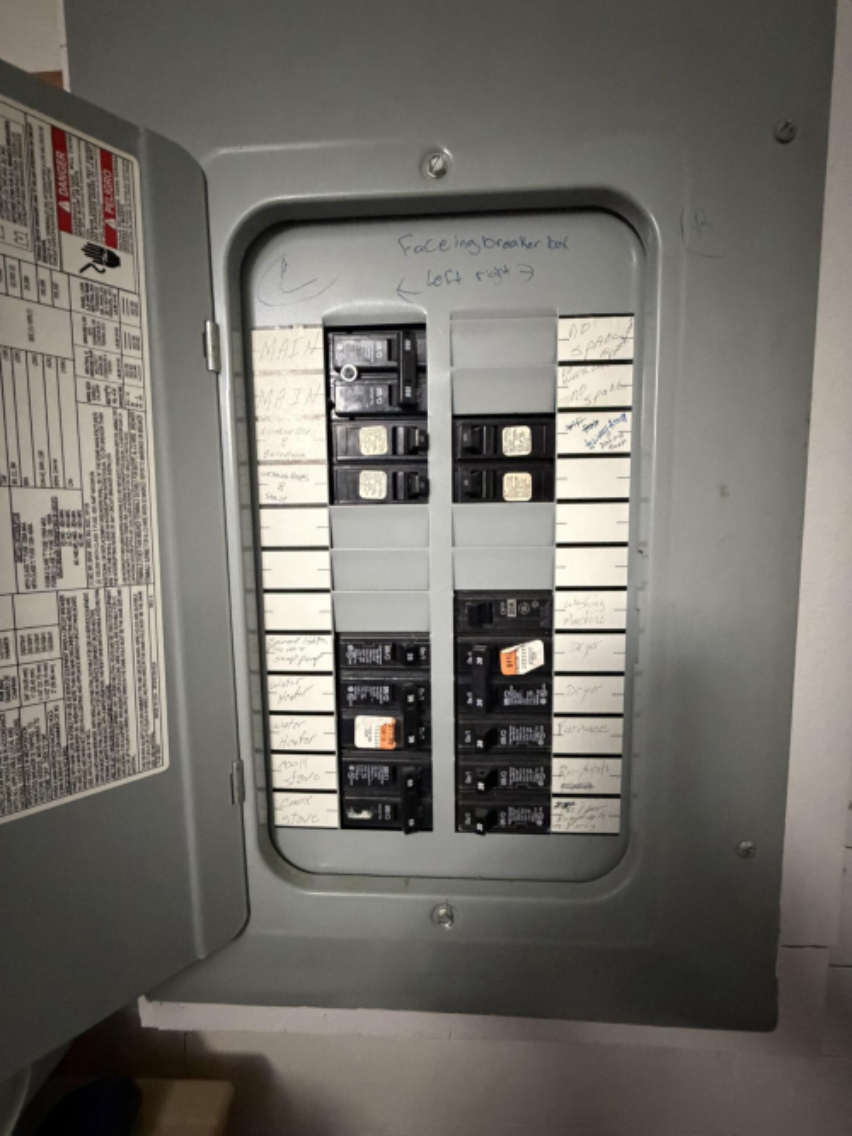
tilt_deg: -6.6
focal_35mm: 14
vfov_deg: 102.1
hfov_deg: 85.7
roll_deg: +0.6
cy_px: 568
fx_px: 460
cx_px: 426
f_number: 2.2
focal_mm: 2.22
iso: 1250
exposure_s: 1/40
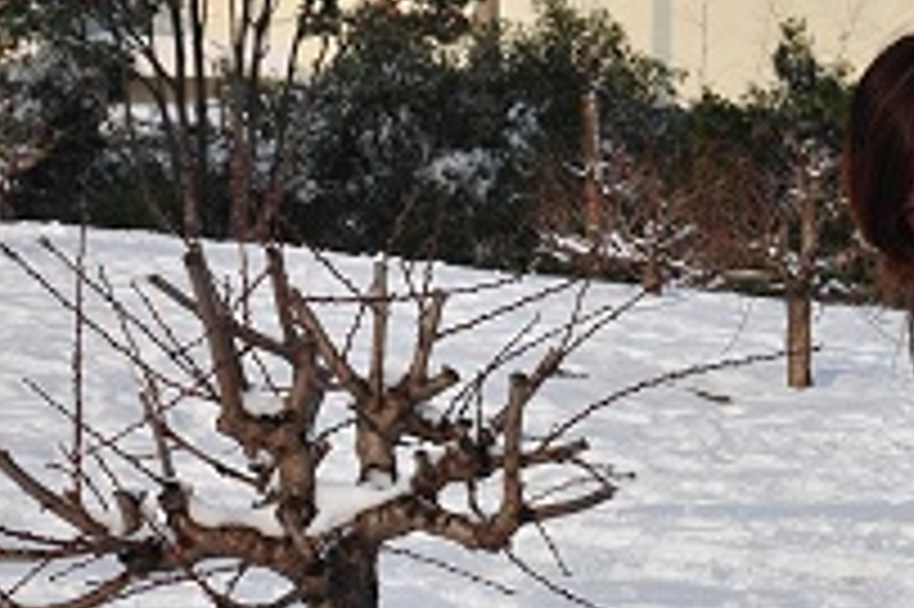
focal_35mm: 115
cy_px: 707
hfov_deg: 16.9
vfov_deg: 11.7
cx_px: 1130
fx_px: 2917
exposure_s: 1/800
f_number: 8
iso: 200
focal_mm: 26
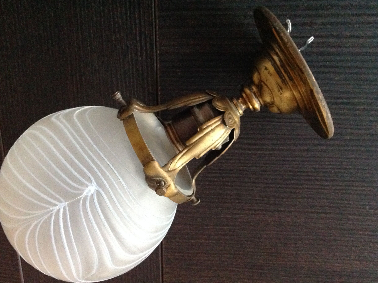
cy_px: 146
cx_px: 183
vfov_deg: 38.6
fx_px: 403
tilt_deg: -72.4
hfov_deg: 50.2
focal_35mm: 37
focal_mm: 4.28
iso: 800
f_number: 2.4
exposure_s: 1/17
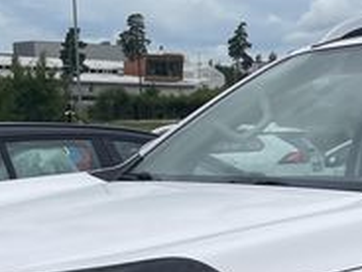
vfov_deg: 12.6
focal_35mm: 113
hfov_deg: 17.0
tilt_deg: -11.6
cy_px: 382
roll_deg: -0.7
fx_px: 1182
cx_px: 376
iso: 32
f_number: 1.6
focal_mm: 4.2
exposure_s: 1/4292
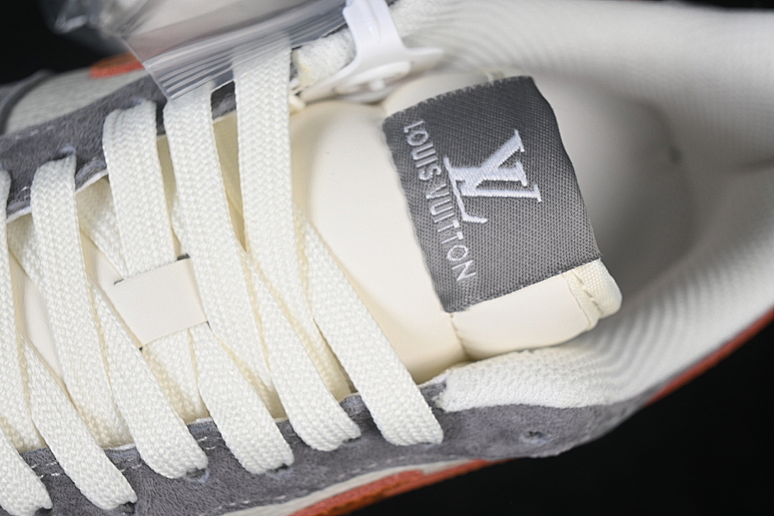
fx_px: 1612
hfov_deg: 27.0
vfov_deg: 18.2
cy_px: 258
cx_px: 387
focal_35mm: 75
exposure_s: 1/80
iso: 160
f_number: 7.1
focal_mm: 50
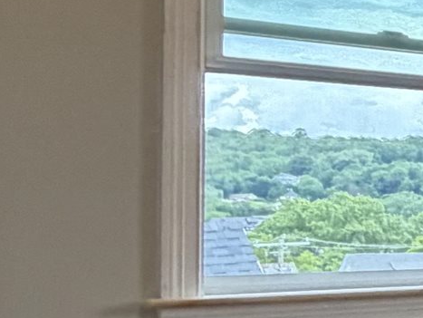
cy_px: 190
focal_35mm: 92
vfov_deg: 16.1
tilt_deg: +2.2
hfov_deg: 11.7
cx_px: 1245
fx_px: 1125
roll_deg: +2.2
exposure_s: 1/121
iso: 160
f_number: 2.2
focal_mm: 2.22
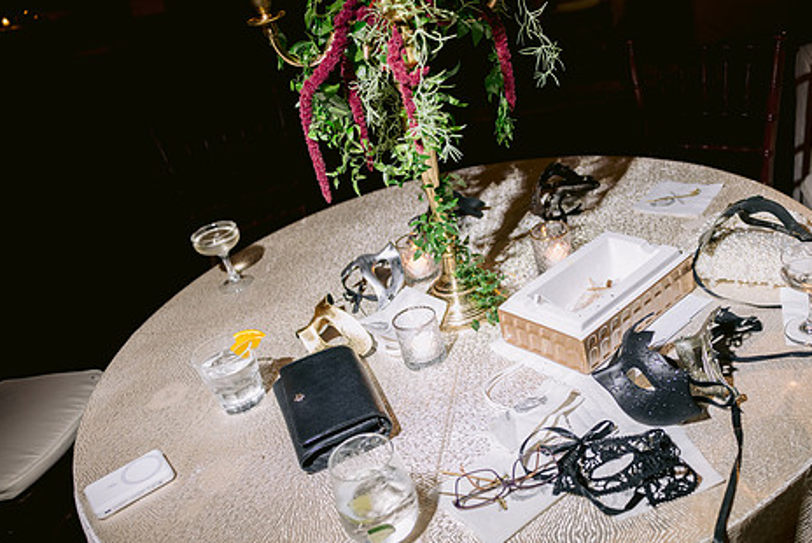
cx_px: 483
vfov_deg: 37.8
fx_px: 790
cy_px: 306
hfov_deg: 54.1
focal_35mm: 35
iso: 800
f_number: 2.8
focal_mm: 28
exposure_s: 1/80
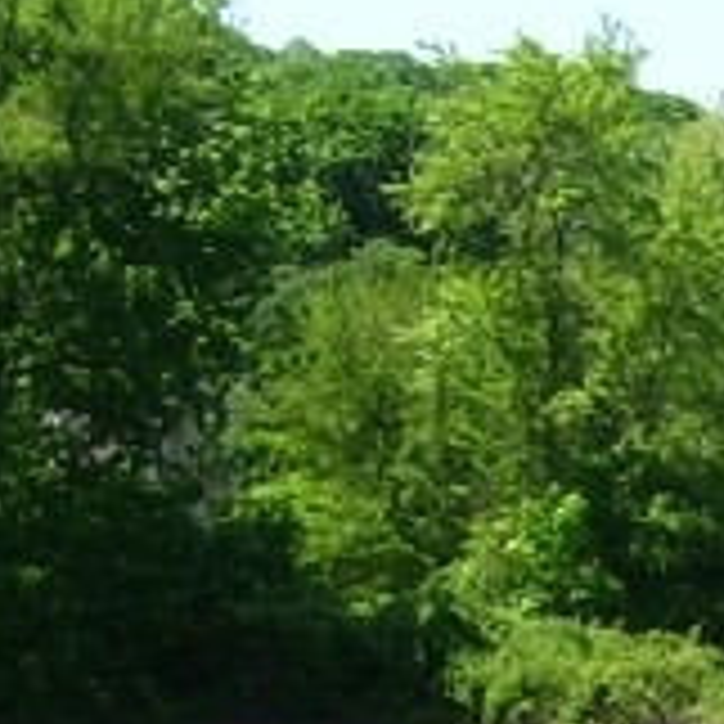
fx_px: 4804
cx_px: 1493
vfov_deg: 8.4
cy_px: 1129
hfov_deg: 8.2
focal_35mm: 203
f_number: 4.8
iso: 80
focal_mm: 6
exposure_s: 1/250
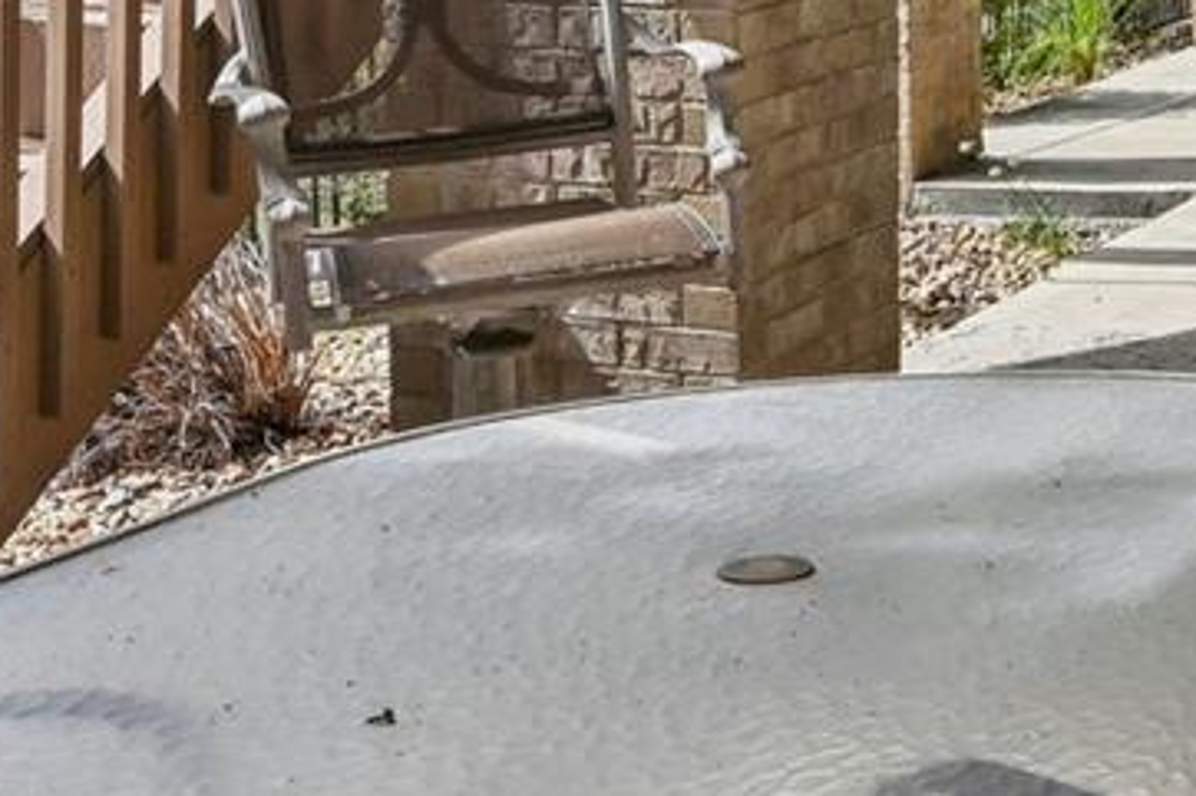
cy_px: -152
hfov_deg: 23.4
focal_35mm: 86
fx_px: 2863
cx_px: 902
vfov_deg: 15.3
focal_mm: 19.5
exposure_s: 1/800
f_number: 10
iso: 400
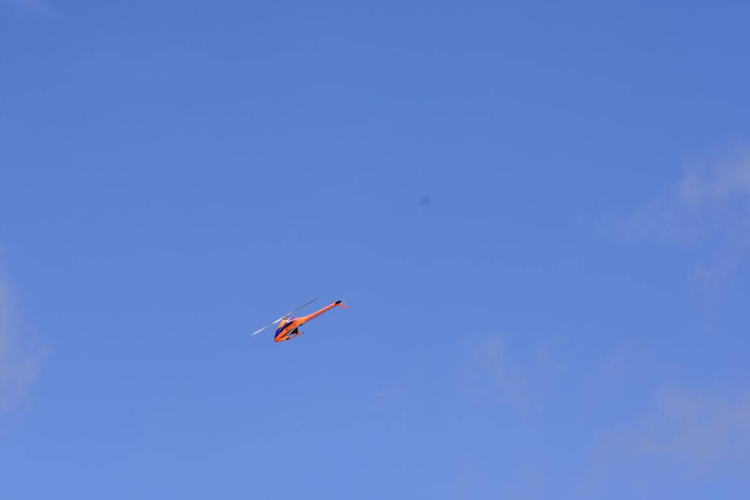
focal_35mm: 195
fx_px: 4062
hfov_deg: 10.5
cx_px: 375
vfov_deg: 7.0
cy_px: 250
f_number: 8
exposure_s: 1/1000
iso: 220
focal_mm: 130
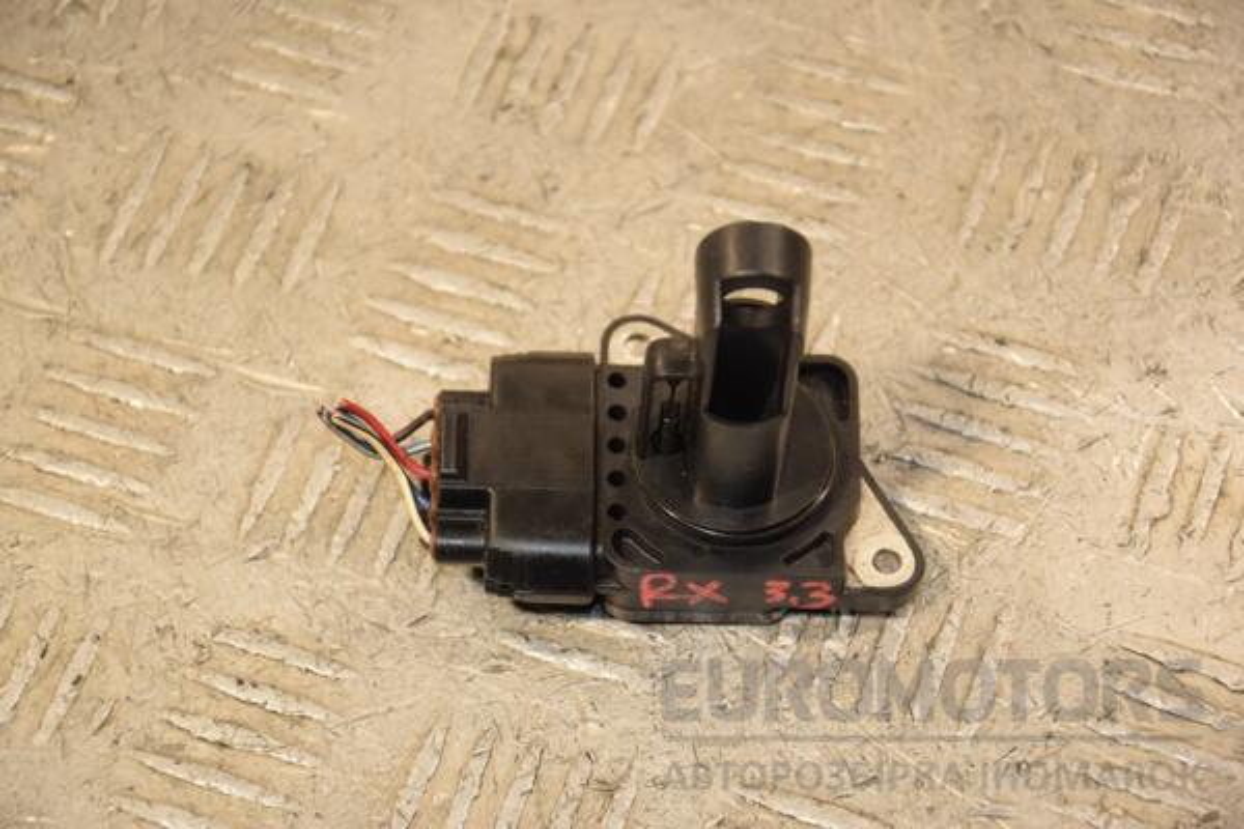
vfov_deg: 10.2
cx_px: 622
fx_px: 4665
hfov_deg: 15.2
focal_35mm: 135
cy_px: 414
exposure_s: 1/200
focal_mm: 90
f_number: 5.6
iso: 800
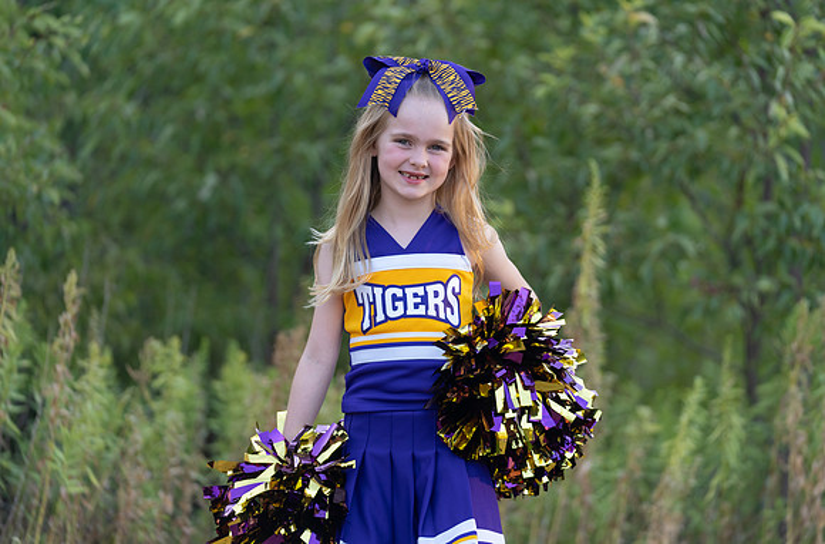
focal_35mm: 130
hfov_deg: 15.8
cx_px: 417
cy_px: 253
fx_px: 2976
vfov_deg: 10.4
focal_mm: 123
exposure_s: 1/320
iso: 320
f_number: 2.8
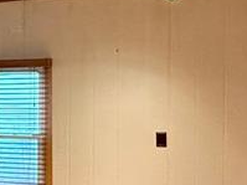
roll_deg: +0.0
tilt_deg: -1.8
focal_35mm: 72
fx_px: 513
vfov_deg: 20.4
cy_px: 106
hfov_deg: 24.0
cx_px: -66
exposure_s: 1/60
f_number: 2.2
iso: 500
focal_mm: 2.22
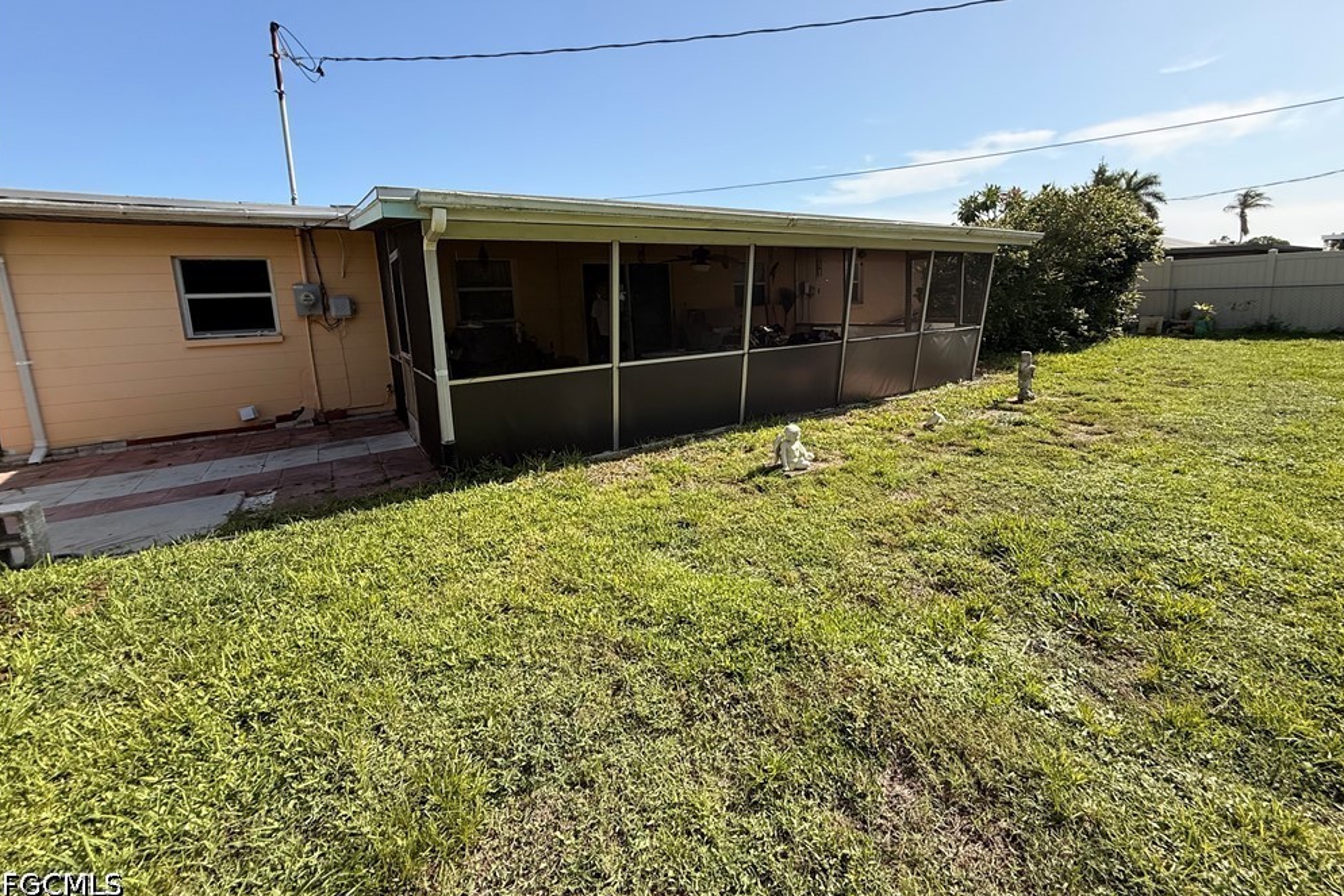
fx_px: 560
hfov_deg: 100.4
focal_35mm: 15
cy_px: 388
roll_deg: +2.3
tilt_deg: -8.1
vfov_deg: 77.0
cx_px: 687
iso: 64
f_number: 2.2
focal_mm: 2.22
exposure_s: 1/1431
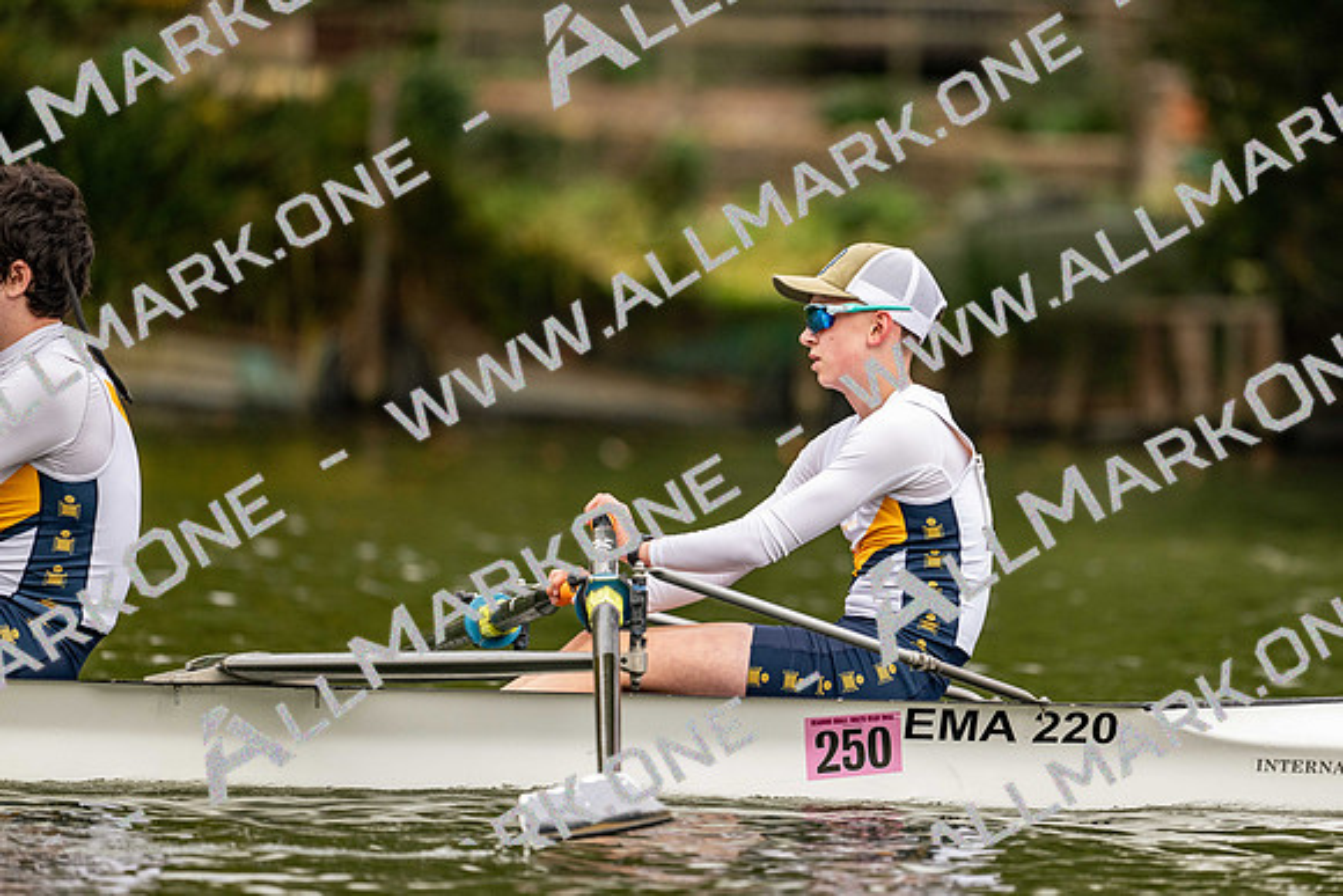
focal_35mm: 400
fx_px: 14925
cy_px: 448
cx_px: 672
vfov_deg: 3.4
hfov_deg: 5.2
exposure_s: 1/2500
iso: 1000
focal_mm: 400
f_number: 4.5
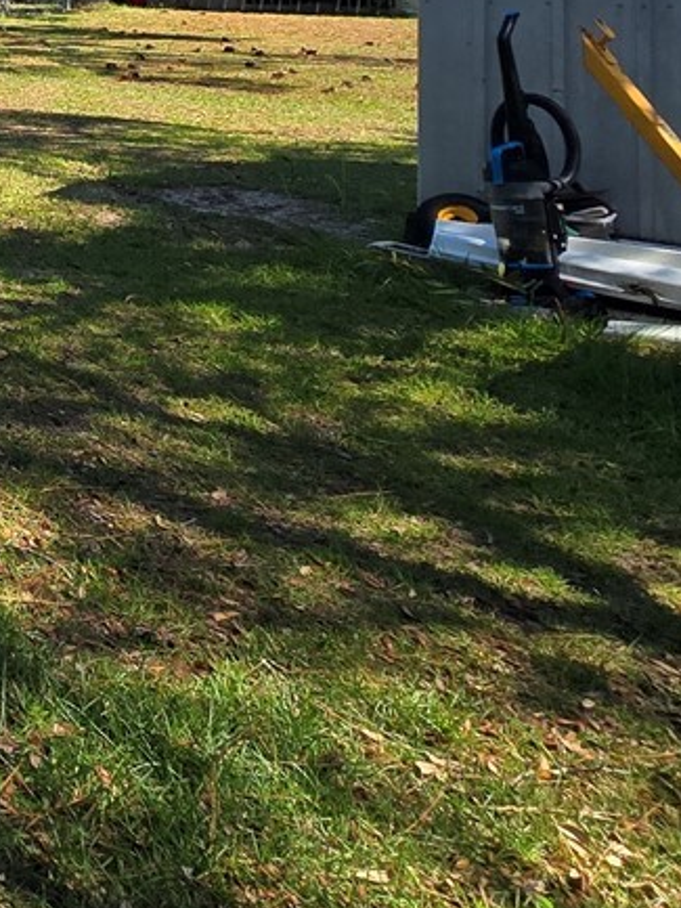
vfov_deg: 34.6
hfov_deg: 19.3
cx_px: -647
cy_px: -75
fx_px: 1258
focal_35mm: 48
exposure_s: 1/1011
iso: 50
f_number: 2.2
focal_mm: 2.2
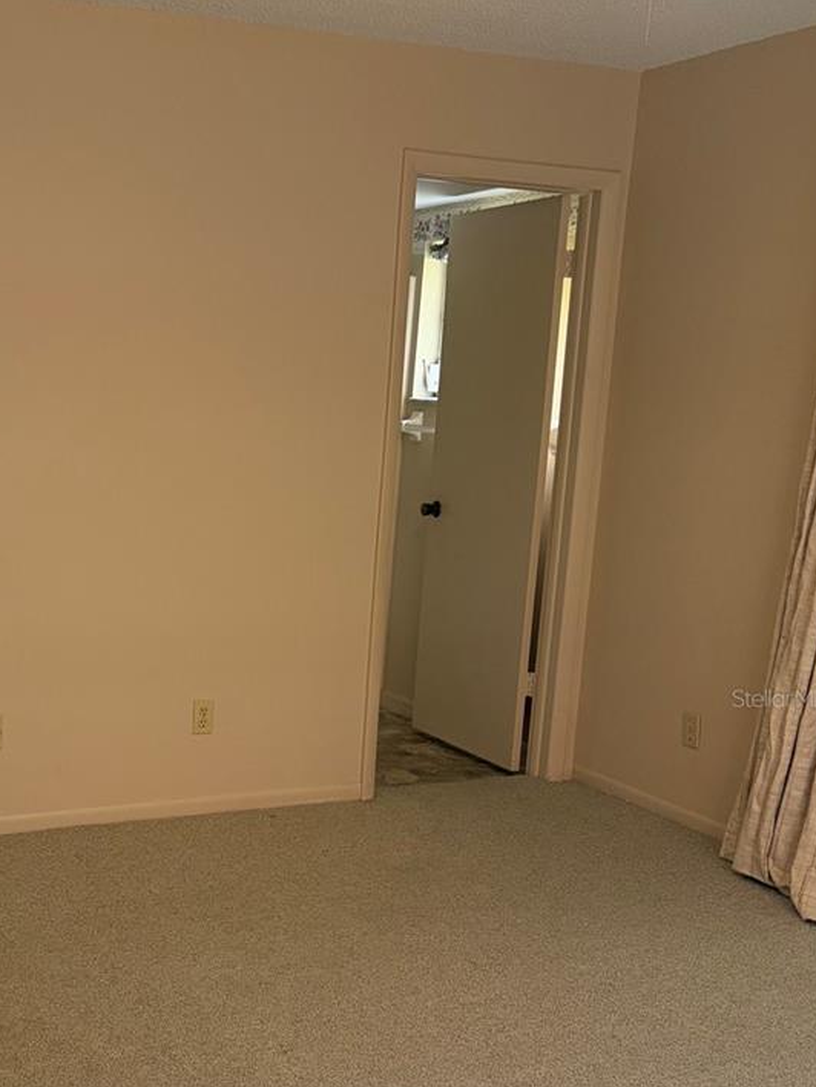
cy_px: 698
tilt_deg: -13.3
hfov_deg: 31.9
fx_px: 1383
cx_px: 150
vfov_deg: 42.5
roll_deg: -1.9
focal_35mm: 44
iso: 250
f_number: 1.6
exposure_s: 1/120
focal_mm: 5.96
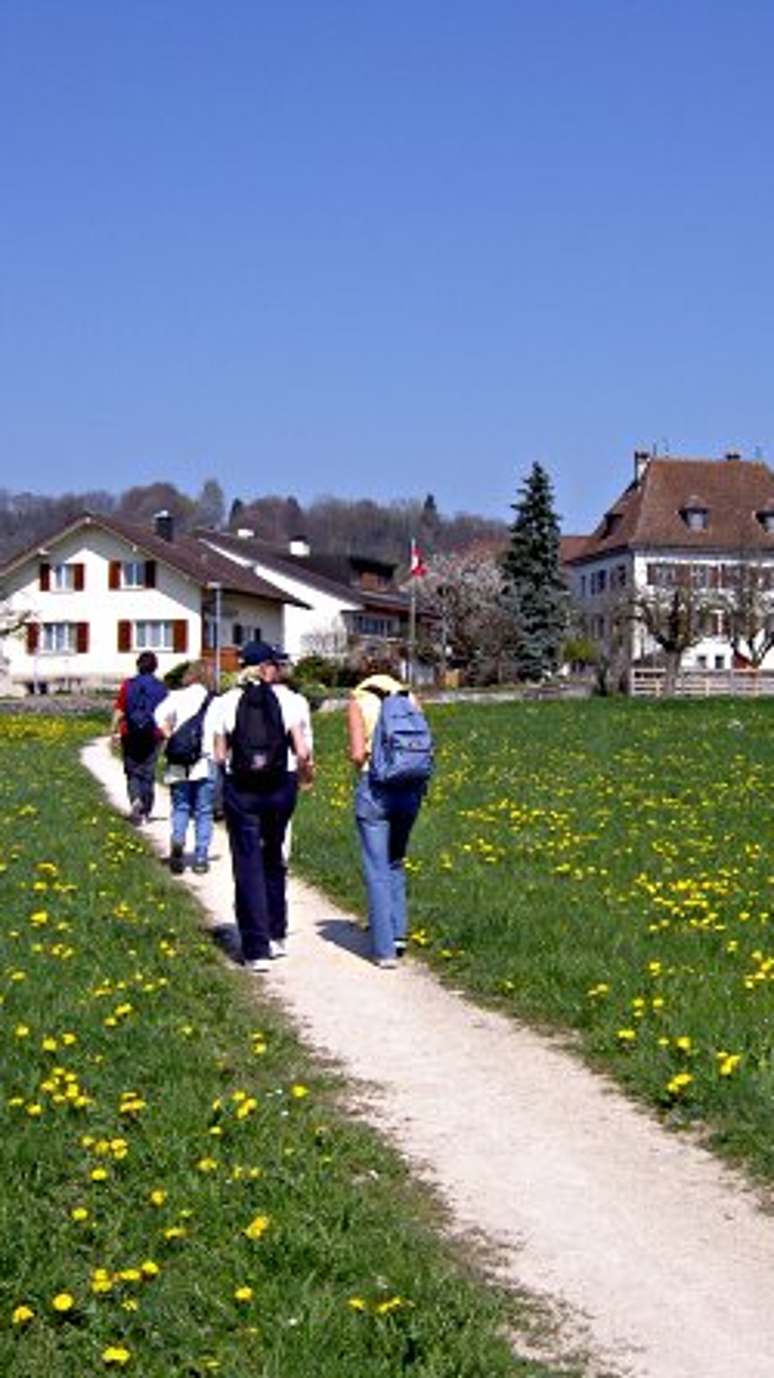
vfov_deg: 41.3
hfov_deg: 23.8
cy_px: 687
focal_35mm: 50
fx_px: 1826
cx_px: 498
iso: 50
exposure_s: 1/500
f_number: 4.7
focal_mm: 5.6
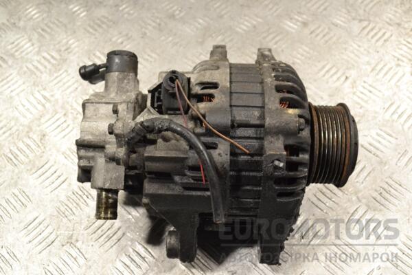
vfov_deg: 34.2
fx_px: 446
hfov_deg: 49.6
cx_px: 206
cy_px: 138
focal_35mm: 39
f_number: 8
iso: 3200
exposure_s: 1/250
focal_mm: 26
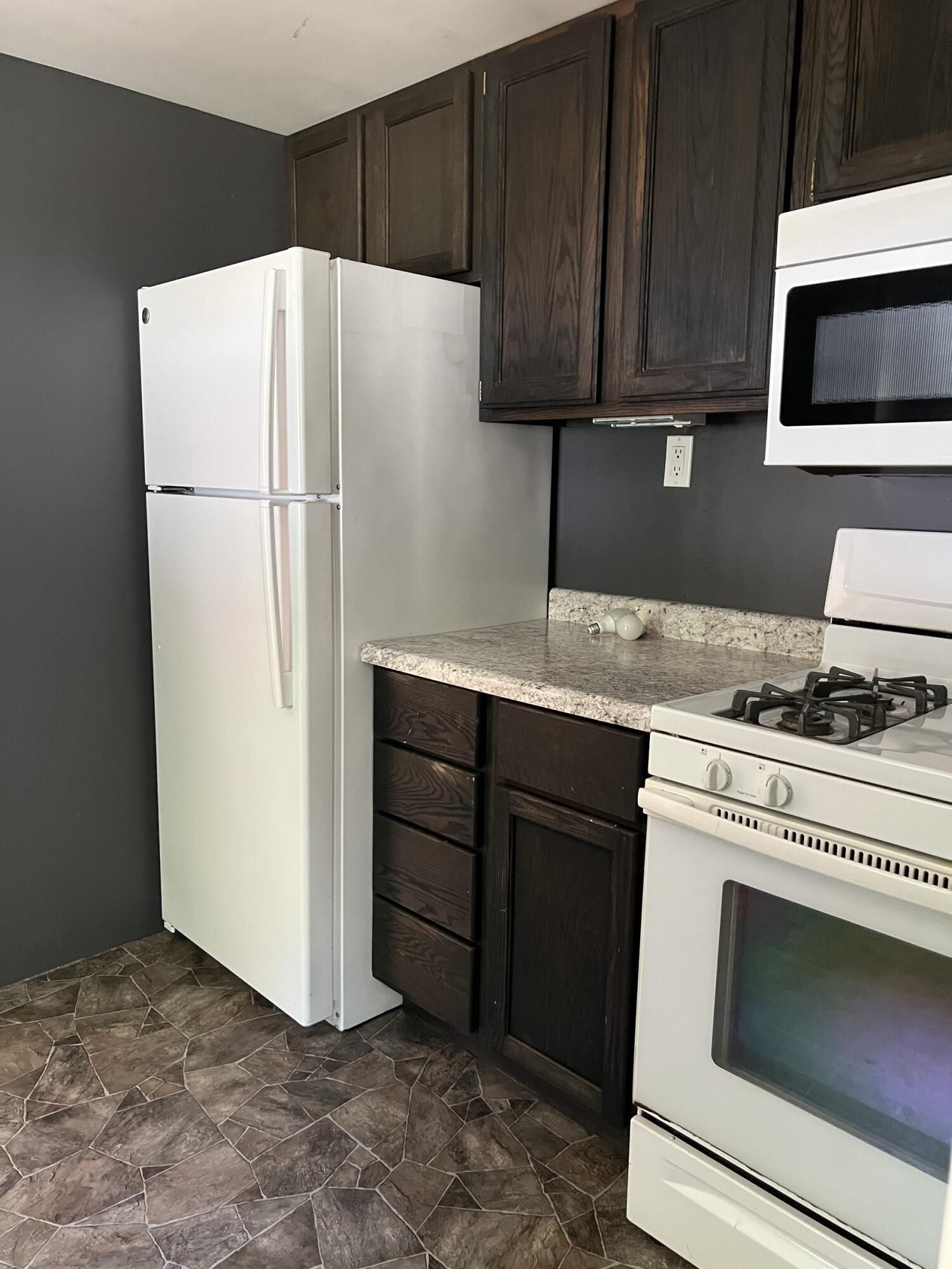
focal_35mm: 26
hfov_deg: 53.1
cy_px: 634
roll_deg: -1.6
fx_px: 953
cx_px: 476
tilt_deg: -9.7
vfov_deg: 67.3
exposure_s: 1/60
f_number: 1.5
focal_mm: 5.7
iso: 500
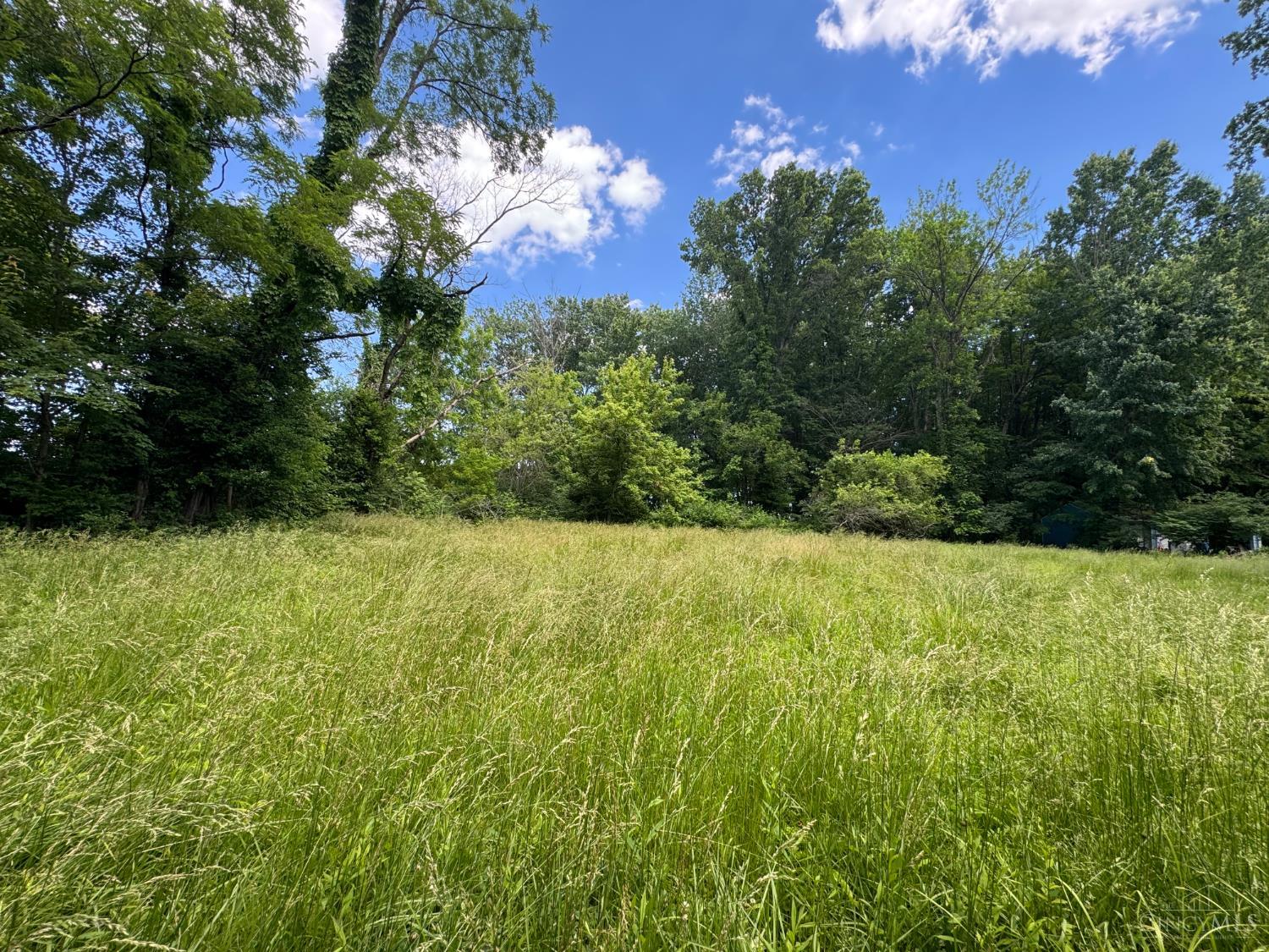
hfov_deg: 102.1
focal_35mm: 14
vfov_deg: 85.7
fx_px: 513
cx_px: 634
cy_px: 476
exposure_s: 1/202
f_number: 2.2
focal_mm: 2.22
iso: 40
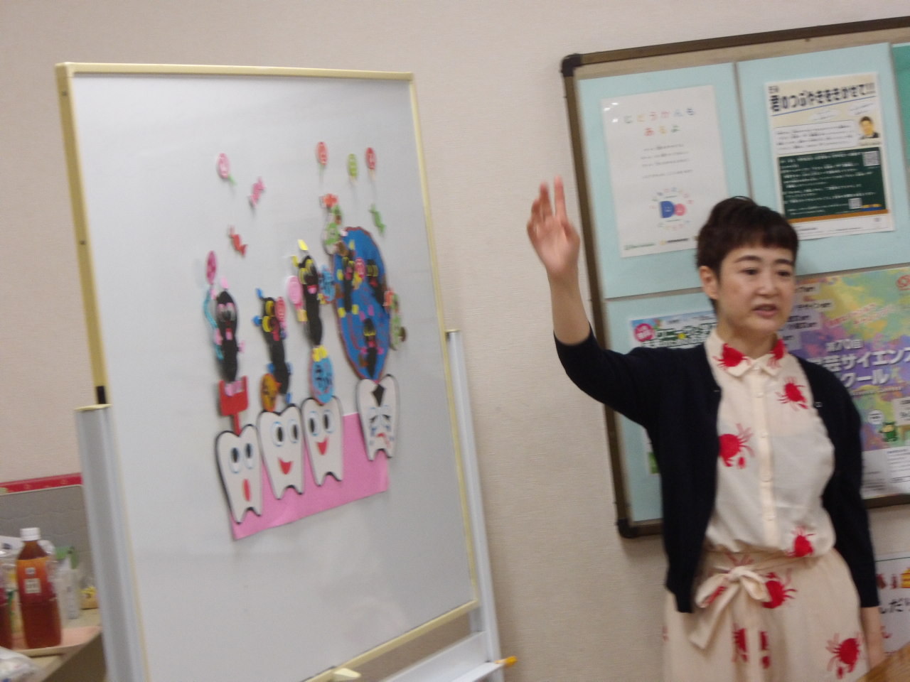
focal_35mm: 108
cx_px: 455
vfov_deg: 13.7
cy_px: 341
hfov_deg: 18.2
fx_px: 2839
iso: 508
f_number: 6.6
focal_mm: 19.6
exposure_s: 1/27
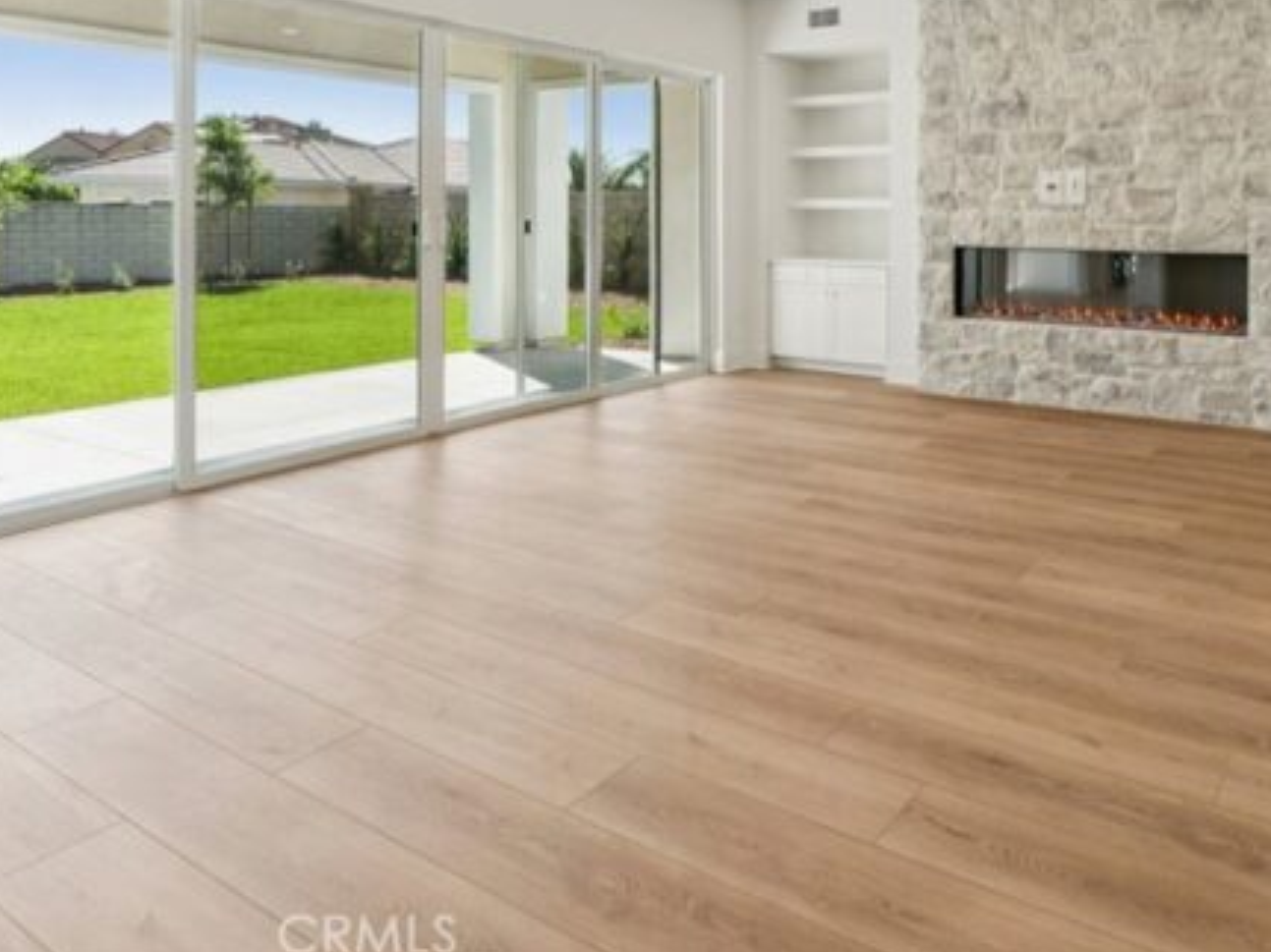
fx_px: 881
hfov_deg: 67.9
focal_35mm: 24
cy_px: 212
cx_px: 923
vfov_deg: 53.6
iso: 125
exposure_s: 1/60
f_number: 8
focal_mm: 14
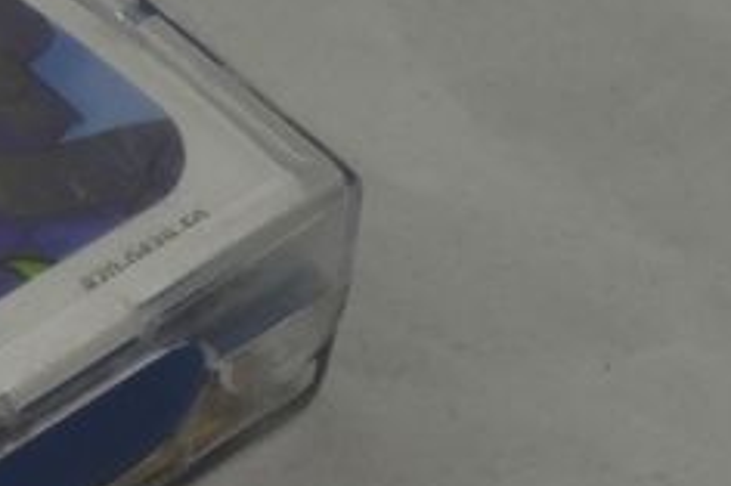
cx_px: -914
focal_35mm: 457
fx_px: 9273
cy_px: 348
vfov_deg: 3.0
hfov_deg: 4.4
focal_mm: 40
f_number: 20
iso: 100
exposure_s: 1/3
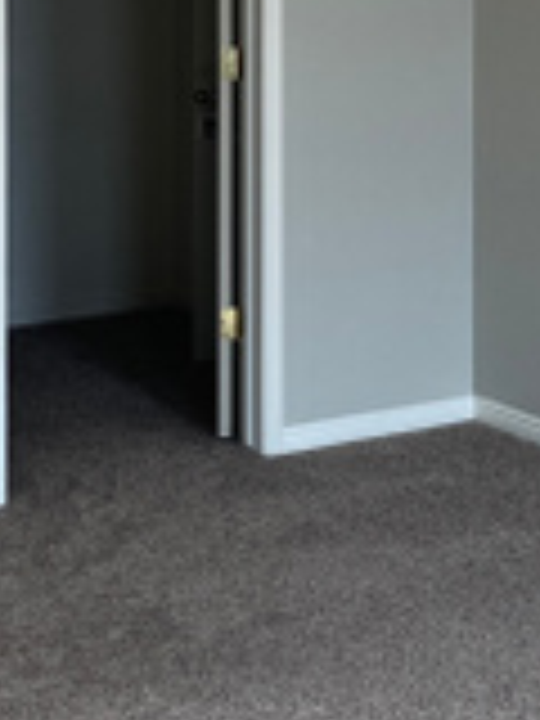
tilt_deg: -1.3
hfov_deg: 17.6
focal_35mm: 84
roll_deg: +0.1
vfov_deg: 22.6
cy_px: 36
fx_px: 1747
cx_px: 266
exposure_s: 1/120
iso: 80
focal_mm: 3.99
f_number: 1.8
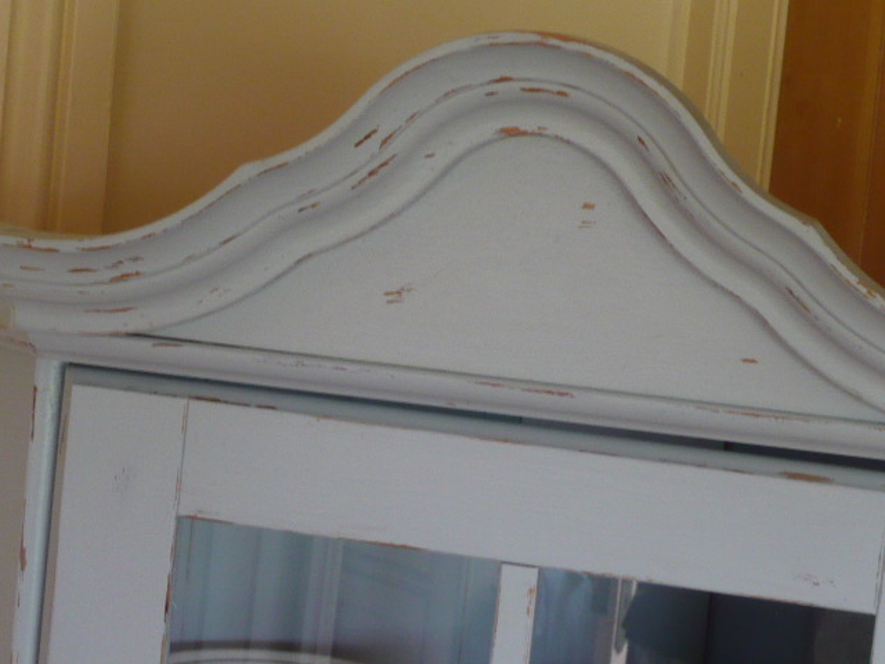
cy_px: 332
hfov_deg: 15.9
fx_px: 3170
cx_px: 442
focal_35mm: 124
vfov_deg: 12.0
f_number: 5
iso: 200
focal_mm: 13
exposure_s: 1/8
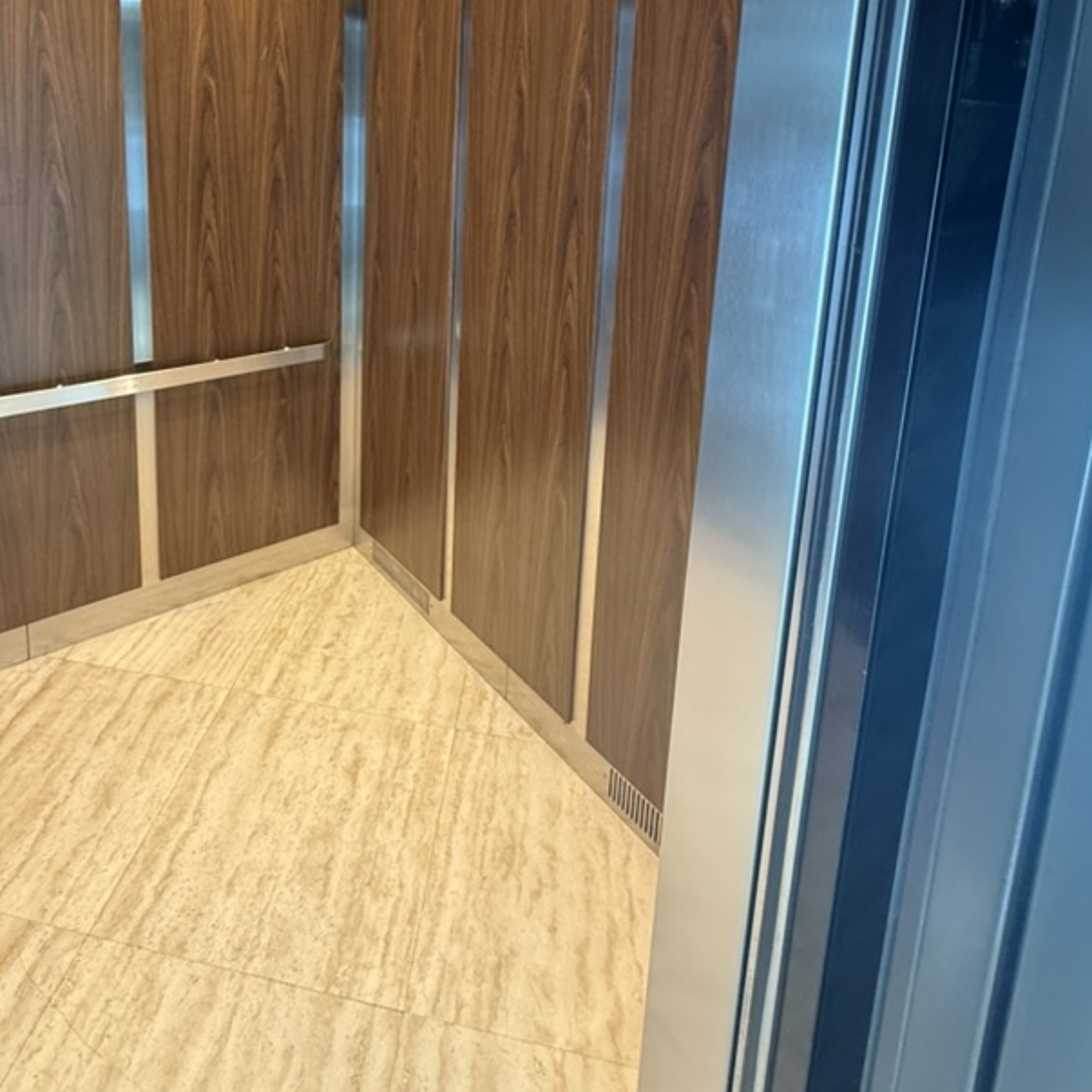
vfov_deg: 66.4
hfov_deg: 71.3
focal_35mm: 21
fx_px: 749
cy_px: 239
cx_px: 433
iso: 400
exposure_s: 1/60
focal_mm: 2.22
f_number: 2.2
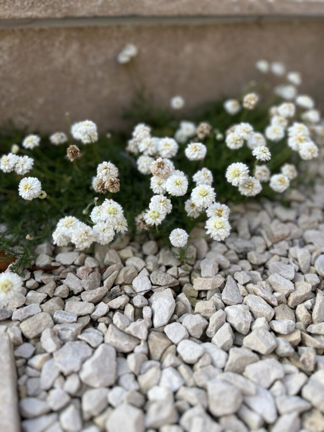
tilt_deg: -33.4
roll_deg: -1.5
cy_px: 216
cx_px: 162
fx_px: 324
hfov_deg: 53.1
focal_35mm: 26
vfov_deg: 67.3
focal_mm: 5.7
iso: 50
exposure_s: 1/476
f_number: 1.5
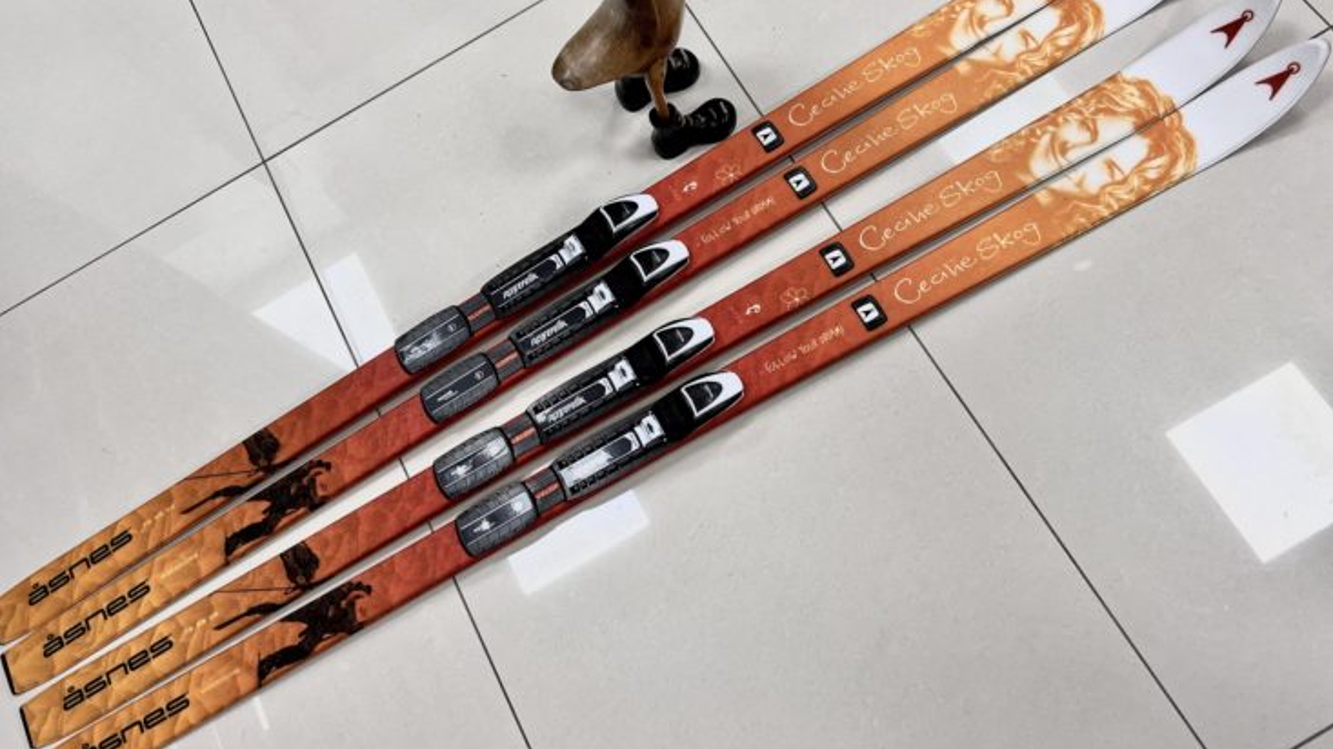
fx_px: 1025
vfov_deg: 40.1
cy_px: 332
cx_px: 653
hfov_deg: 66.1
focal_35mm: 29
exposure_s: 1/100
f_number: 1.5
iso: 80
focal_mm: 5.7
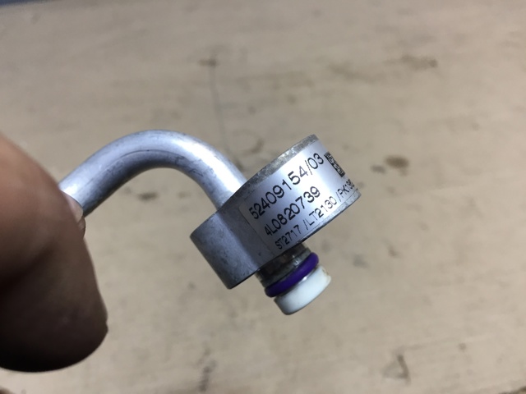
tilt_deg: -45.3
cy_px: 197
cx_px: 263
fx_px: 441
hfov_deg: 61.7
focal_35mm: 29
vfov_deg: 48.2
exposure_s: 1/33
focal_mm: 4.15
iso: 64
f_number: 2.2
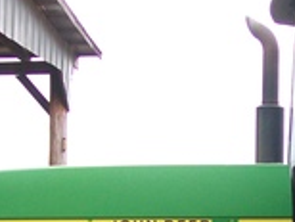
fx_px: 1084
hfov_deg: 15.2
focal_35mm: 127
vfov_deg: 11.4
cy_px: 281
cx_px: 289
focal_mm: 6
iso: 64
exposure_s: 1/100
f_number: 2.7
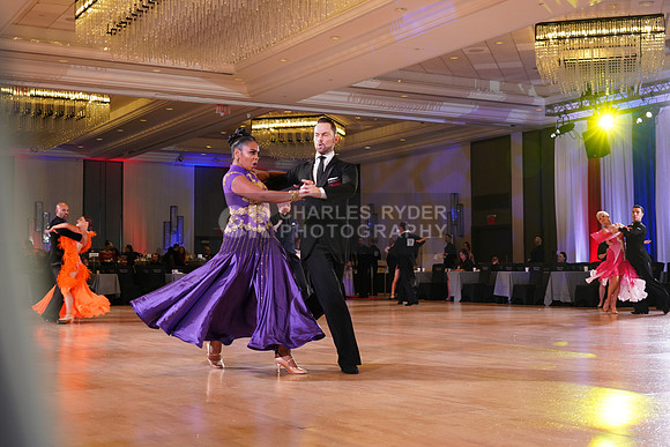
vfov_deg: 27.5
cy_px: 224
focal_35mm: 49
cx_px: 335
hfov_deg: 40.3
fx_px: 912
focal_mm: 49
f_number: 5
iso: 1600
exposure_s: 1/160
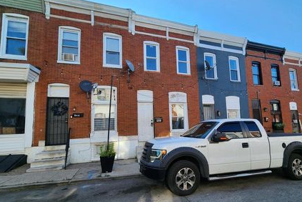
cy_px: 114
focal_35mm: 16
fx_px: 134
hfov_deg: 95.9
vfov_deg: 73.4
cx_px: 176
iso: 50
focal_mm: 2.2
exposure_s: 1/965
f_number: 2.2
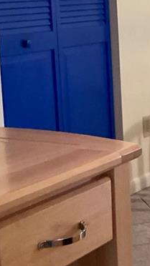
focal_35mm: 109
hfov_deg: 10.4
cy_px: 125
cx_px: 275
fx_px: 771
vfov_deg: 19.6
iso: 250
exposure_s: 1/40
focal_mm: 3.3
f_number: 2.4
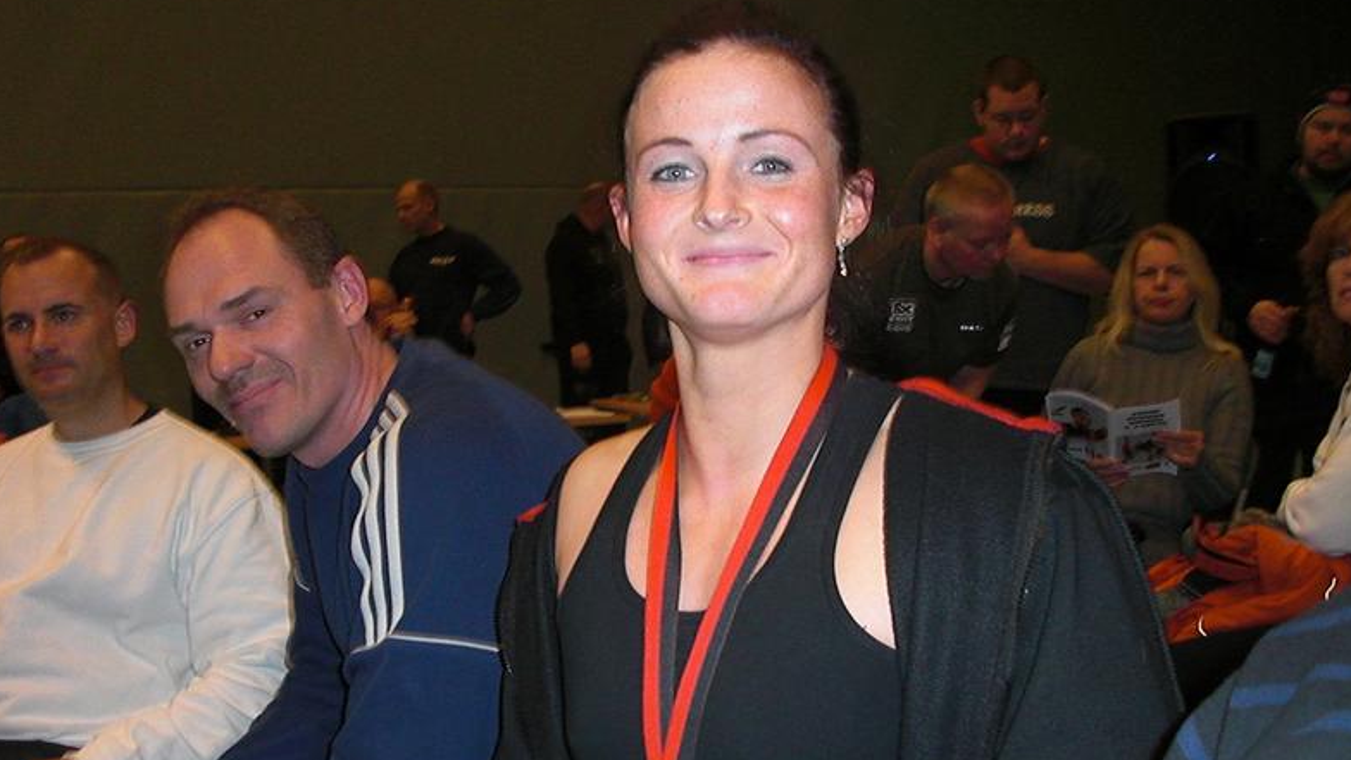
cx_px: 681
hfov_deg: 50.5
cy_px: 464
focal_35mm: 40
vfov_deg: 29.6
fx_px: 1433
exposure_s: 1/60
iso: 400
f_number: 2.8
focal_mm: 6.3
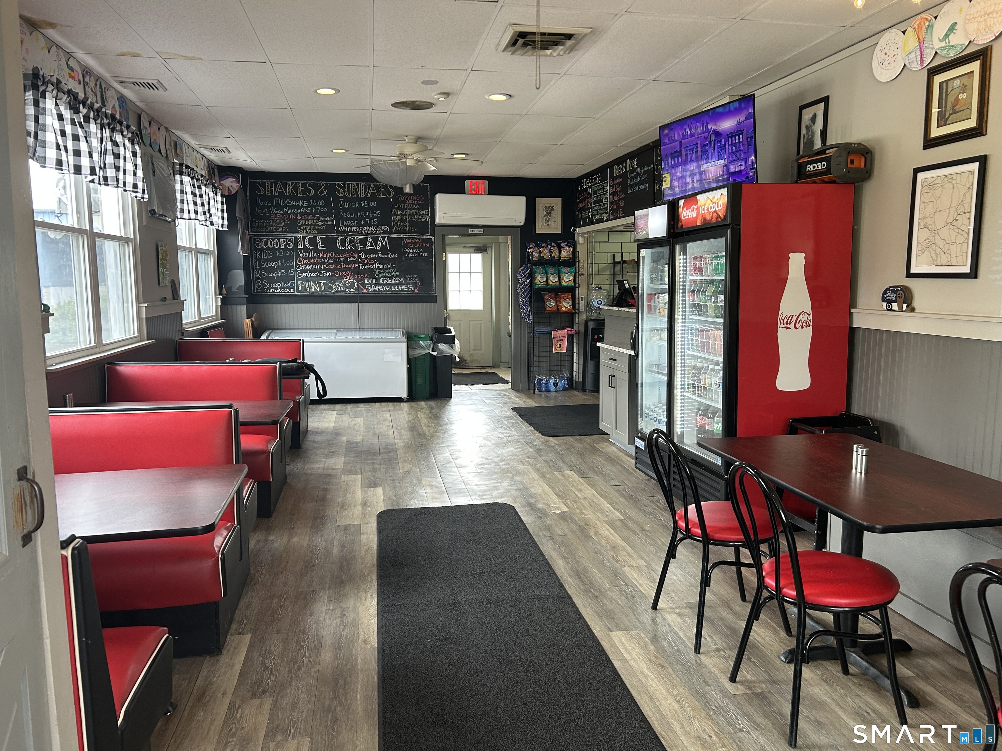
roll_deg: +0.0
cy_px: 376
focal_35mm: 26
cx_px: 501
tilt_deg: -6.6
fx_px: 753
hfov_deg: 67.3
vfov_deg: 53.1
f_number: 1.5
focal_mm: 5.7
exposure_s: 1/120
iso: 125
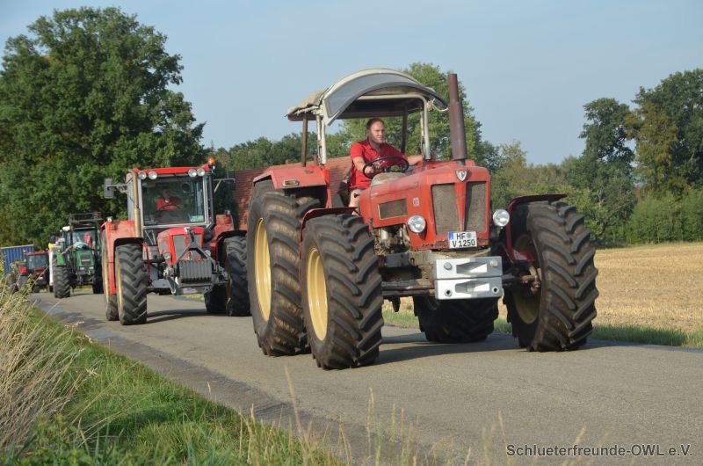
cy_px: 233
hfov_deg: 24.2
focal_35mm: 84
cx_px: 352
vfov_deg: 16.2
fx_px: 1637
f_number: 8
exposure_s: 1/250
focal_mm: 56
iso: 110
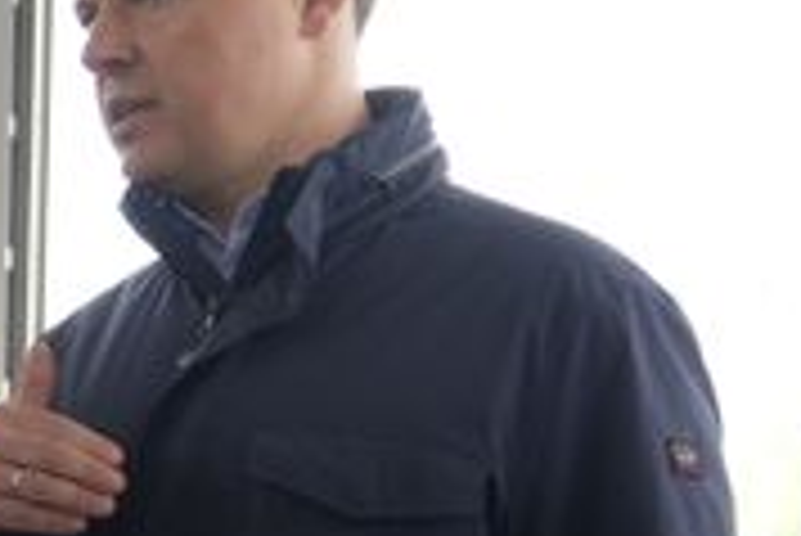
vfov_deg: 11.8
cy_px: 644
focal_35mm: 114
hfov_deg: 15.1
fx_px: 2538
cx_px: -727
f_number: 4
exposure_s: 1/250
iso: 1250
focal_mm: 29
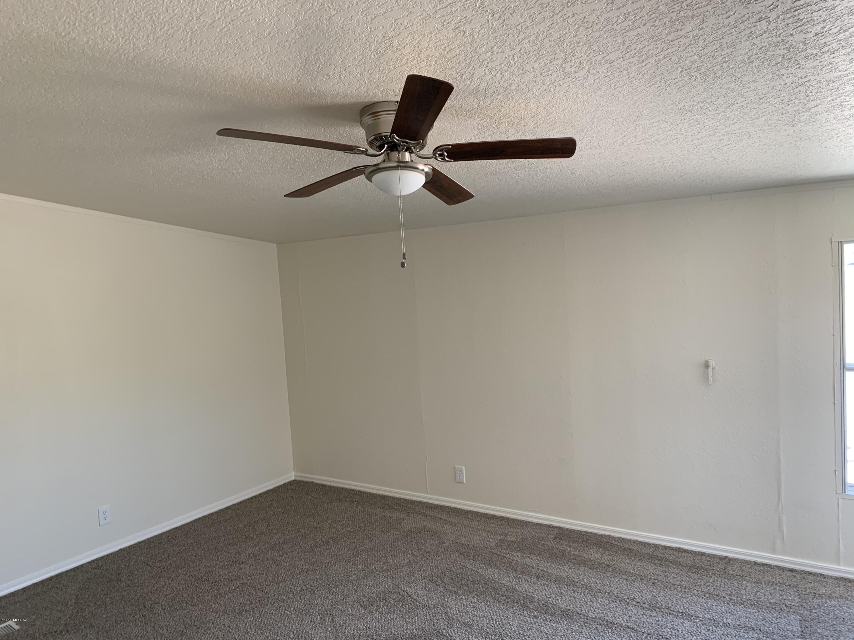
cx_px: 427
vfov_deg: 53.1
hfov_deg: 67.3
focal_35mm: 26
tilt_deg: -5.4
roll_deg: +2.9
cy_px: 320
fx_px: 641
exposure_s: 1/103
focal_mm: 4.25
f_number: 1.8
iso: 100
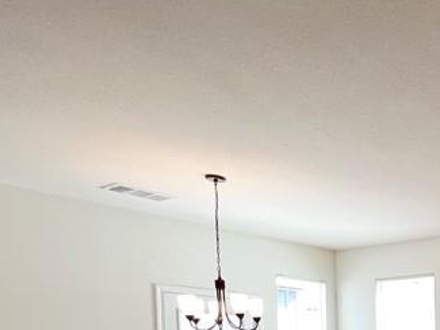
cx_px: 624
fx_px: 521
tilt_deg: -3.2
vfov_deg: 30.0
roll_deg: +0.3
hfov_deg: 30.7
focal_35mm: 41
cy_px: 396
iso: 125
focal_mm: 1.57
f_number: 1.8
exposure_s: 1/120
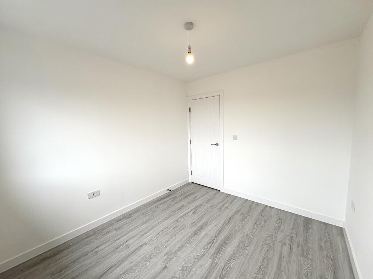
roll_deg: +2.2
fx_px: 151
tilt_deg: -4.3
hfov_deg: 102.1
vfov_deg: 85.7
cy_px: 140
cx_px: 186
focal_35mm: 14
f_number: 2.2
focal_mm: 2.22
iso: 40
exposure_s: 1/147
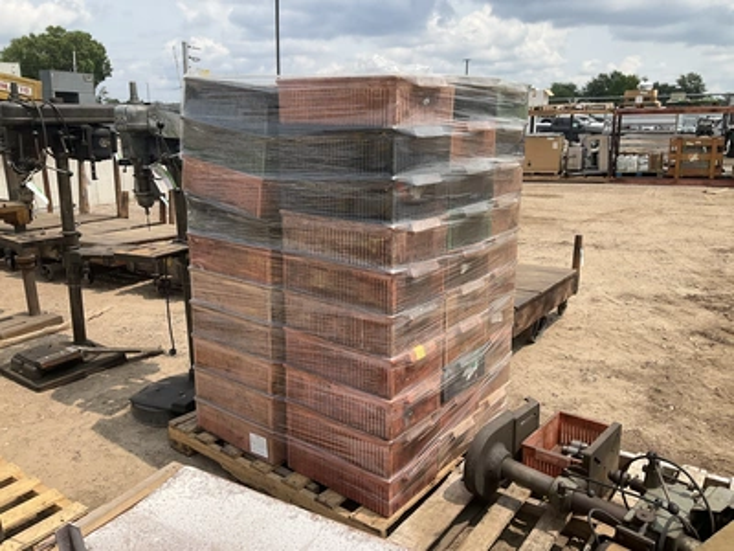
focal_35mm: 29
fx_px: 615
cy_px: 276
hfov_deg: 61.7
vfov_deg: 48.2
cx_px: 367
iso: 25
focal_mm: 3
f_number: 1.8
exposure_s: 1/1984
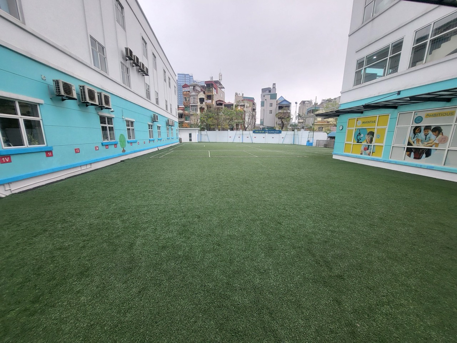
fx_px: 172
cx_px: 228
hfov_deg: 106.2
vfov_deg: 89.9
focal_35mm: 13
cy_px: 172
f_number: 2.2
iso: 32
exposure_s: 1/170
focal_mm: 1.74
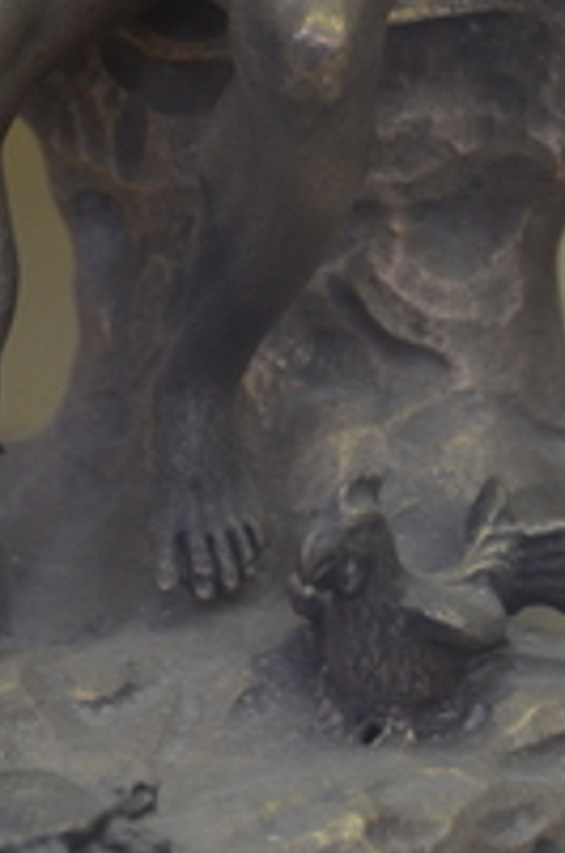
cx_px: 336
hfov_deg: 2.5
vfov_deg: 3.8
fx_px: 12896
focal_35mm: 545
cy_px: 115
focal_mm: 110
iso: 1000
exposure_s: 1/80
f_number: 5.6
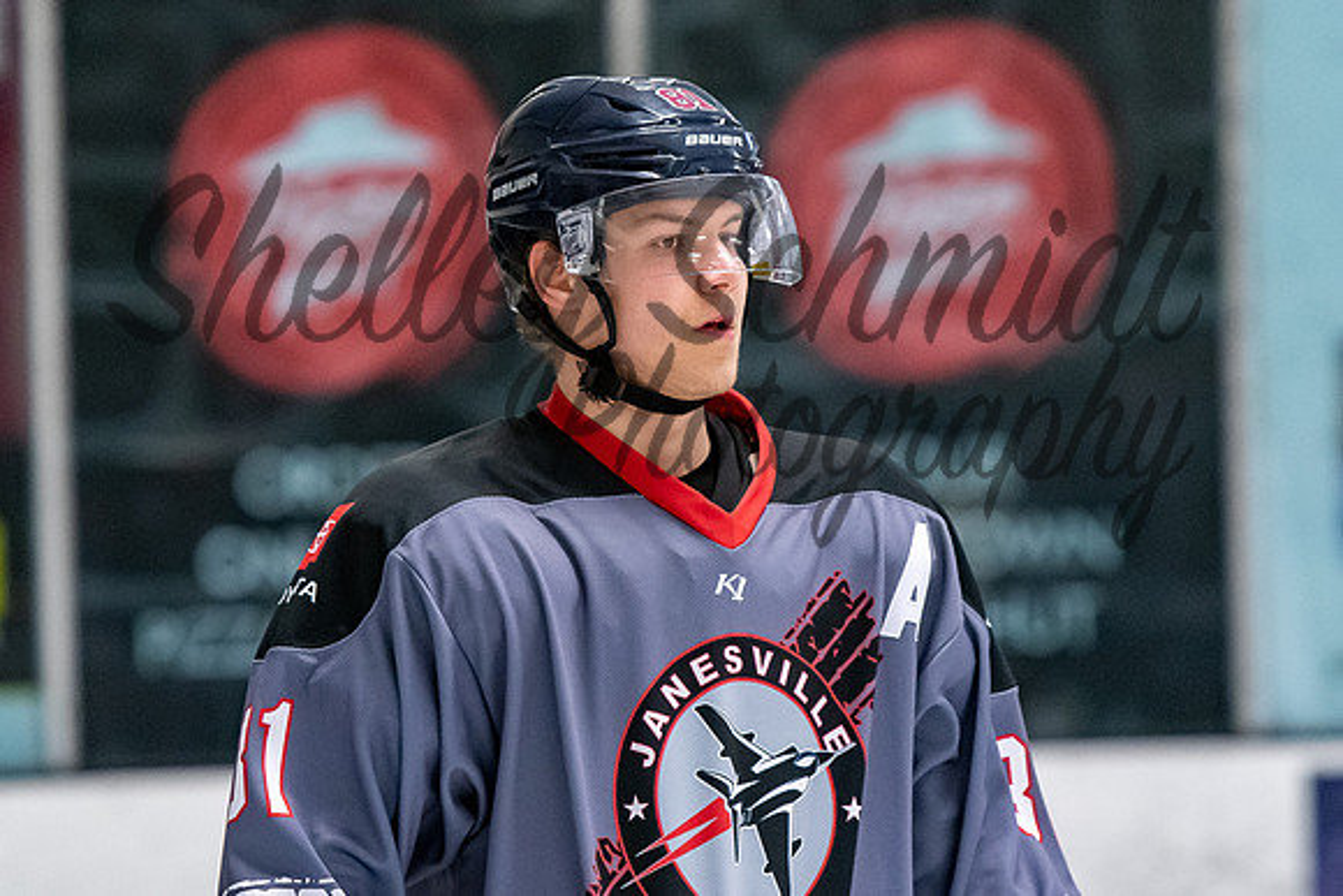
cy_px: 310
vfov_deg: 3.3
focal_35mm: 414
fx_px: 15463
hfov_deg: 5.0
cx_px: 658
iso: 2000
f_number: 3.5
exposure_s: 1/800
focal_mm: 200
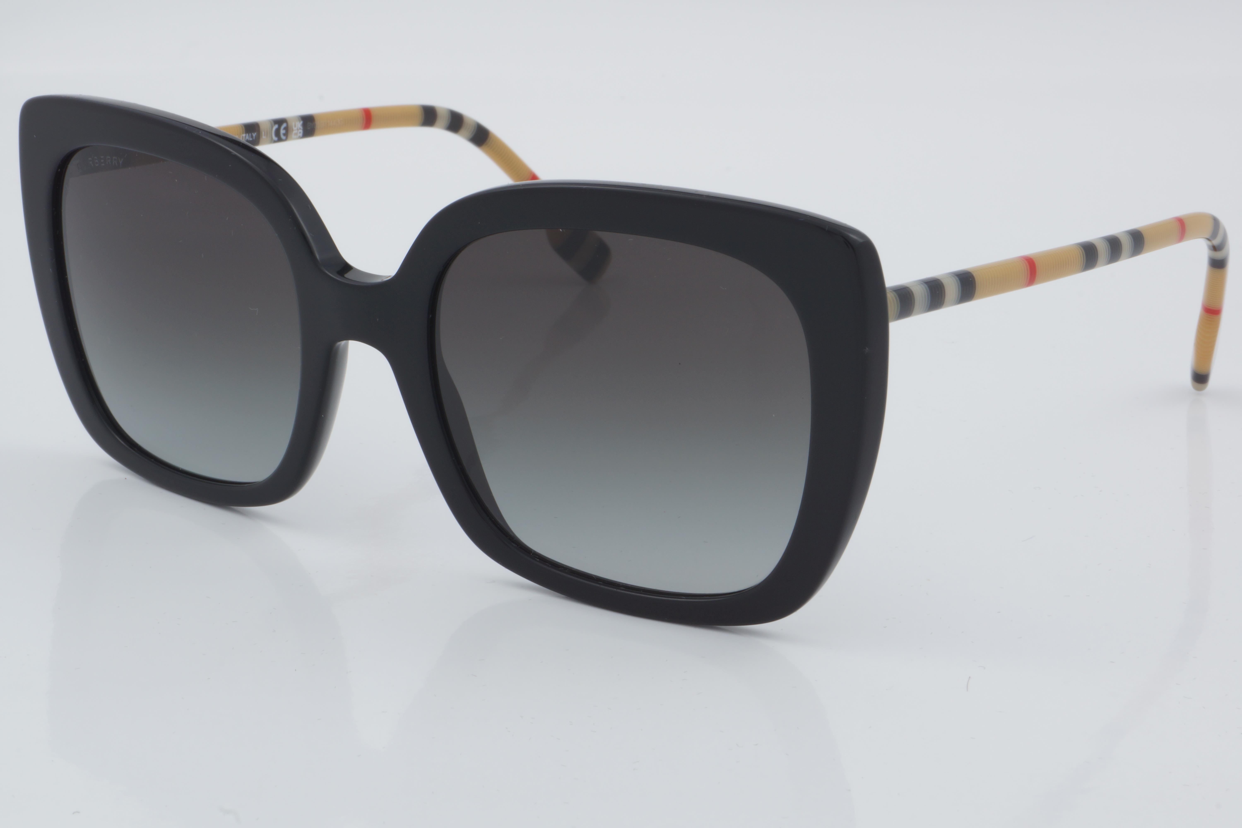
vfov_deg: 16.6
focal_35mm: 82
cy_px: 414
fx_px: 2846
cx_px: 621
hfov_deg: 24.6
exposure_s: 1/4
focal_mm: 55
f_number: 32
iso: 100
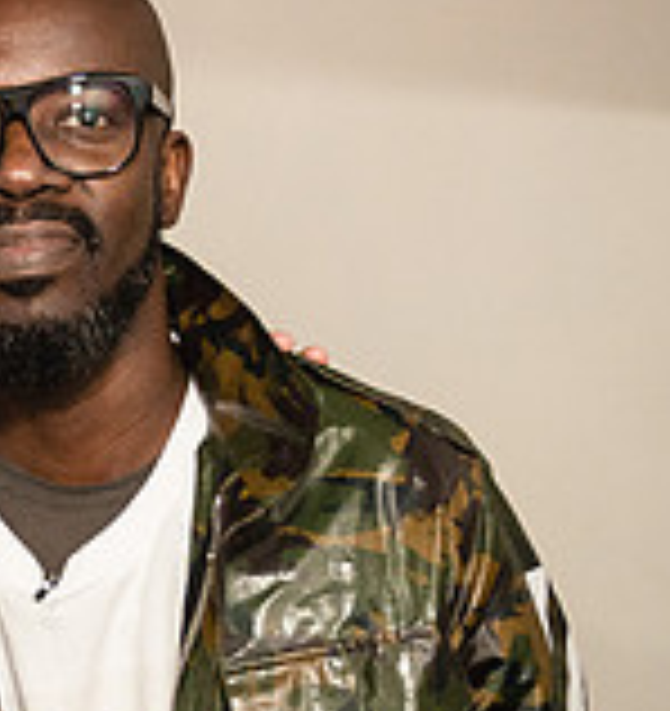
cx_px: -155
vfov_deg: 18.1
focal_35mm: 97
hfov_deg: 16.6
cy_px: 639
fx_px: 2189
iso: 4000
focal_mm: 26
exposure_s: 1/640
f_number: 4
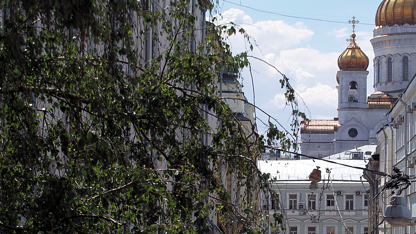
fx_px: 1578
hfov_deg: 15.0
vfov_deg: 8.5
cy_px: 190
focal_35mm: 143
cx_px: 314
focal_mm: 35
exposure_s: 1/400
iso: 100
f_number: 8
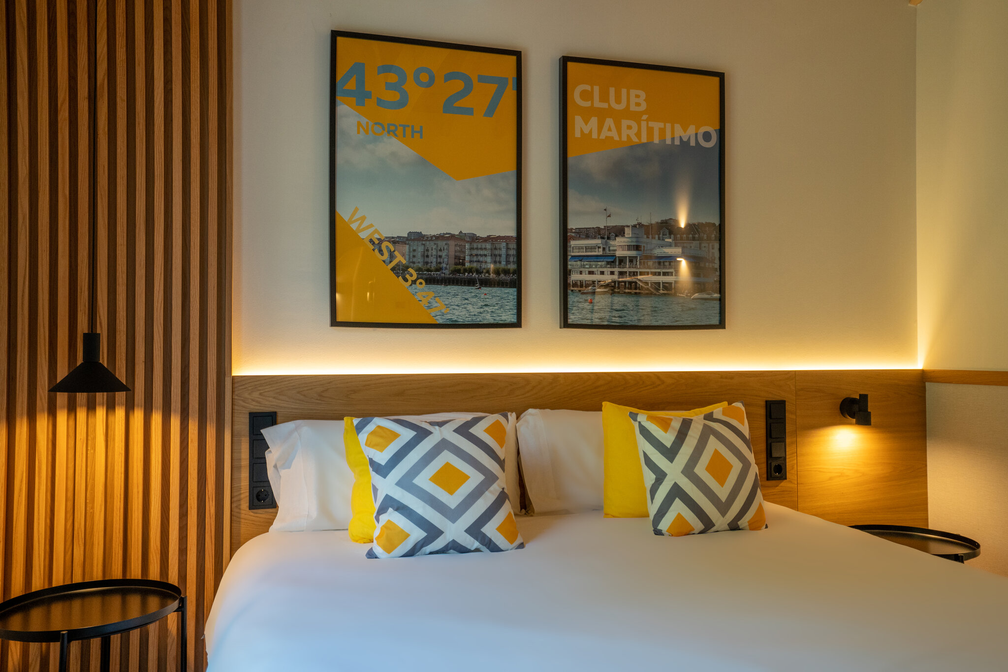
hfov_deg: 61.9
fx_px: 840
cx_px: 504
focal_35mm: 30
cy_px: 336
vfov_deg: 43.6
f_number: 4
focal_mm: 30
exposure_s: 1/160
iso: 1000
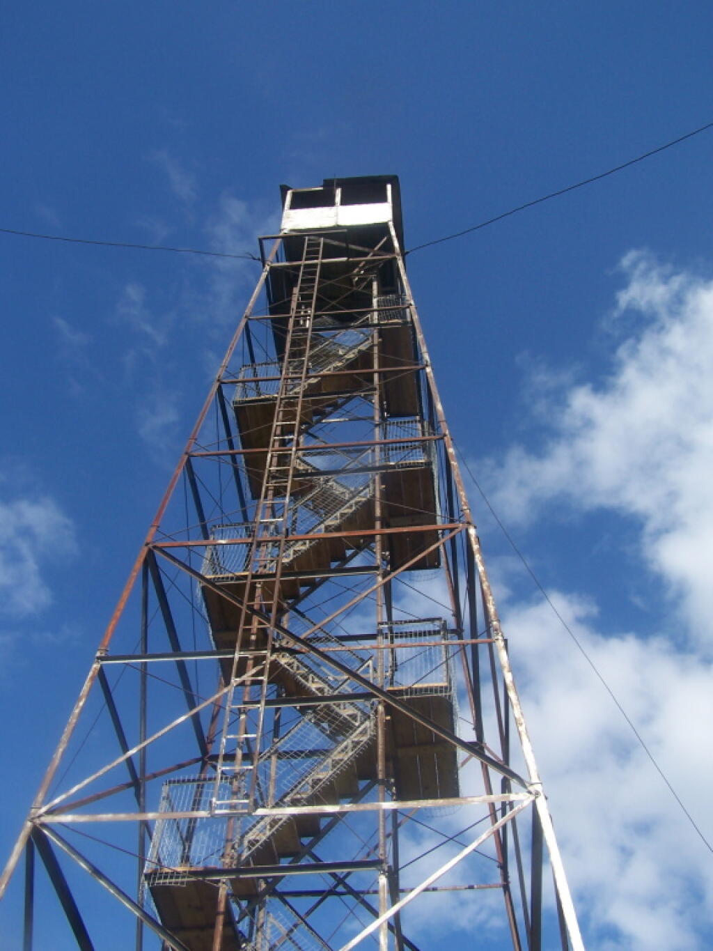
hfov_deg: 37.7
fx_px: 1043
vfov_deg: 49.0
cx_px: 356
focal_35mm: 38
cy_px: 476
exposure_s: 1/800
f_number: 4
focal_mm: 6.3
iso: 80
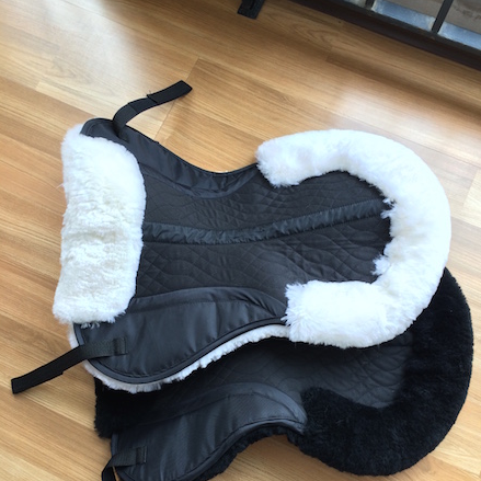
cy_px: 293
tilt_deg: -75.8
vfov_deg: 46.9
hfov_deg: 47.2
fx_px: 550
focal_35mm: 35
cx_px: 244
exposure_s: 1/60
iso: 50
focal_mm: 4.15
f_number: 2.2
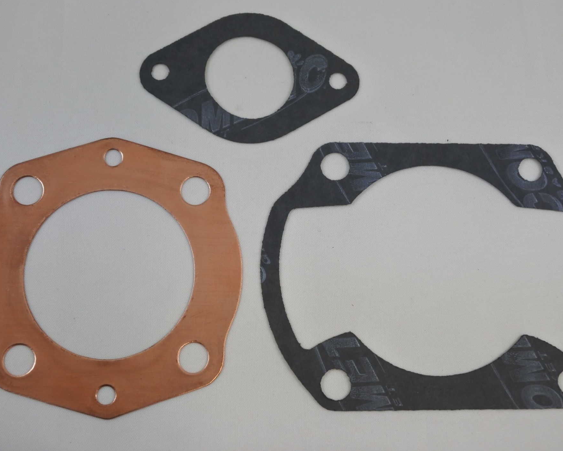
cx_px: 291
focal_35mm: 46
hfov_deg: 40.3
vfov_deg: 32.8
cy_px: 226
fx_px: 767
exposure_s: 1/250
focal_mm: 15
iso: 400
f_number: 4.2
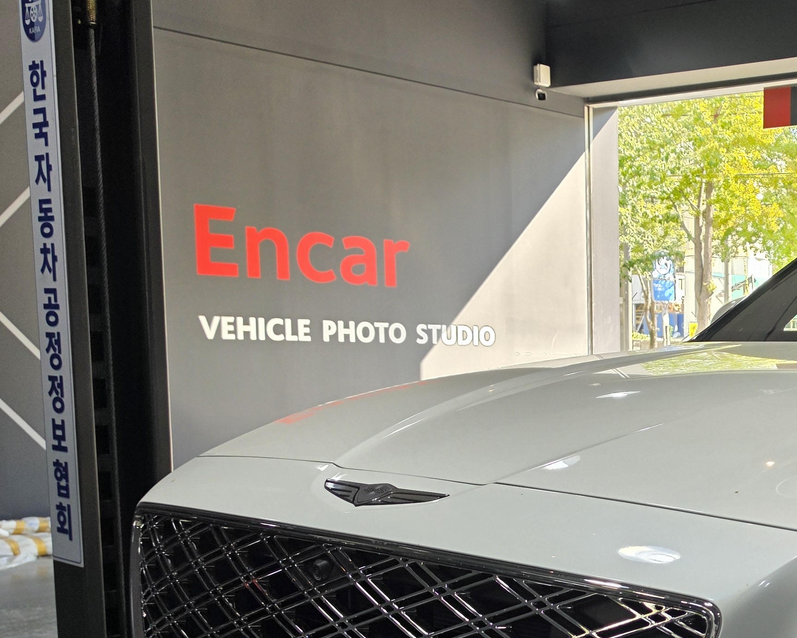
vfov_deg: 28.4
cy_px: 533
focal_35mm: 52
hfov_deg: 31.7
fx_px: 1227
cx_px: 886
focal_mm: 6.5
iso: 20
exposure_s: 1/120
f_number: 1.4
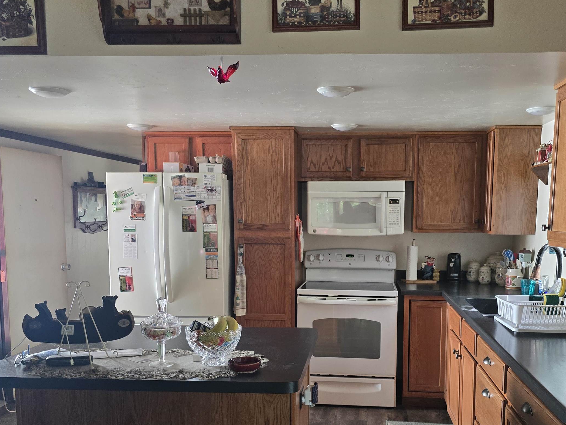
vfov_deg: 41.3
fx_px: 556
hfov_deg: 53.8
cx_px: 324
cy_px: 282
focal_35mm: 34
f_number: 1.7
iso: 250
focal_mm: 6.3
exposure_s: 1/120
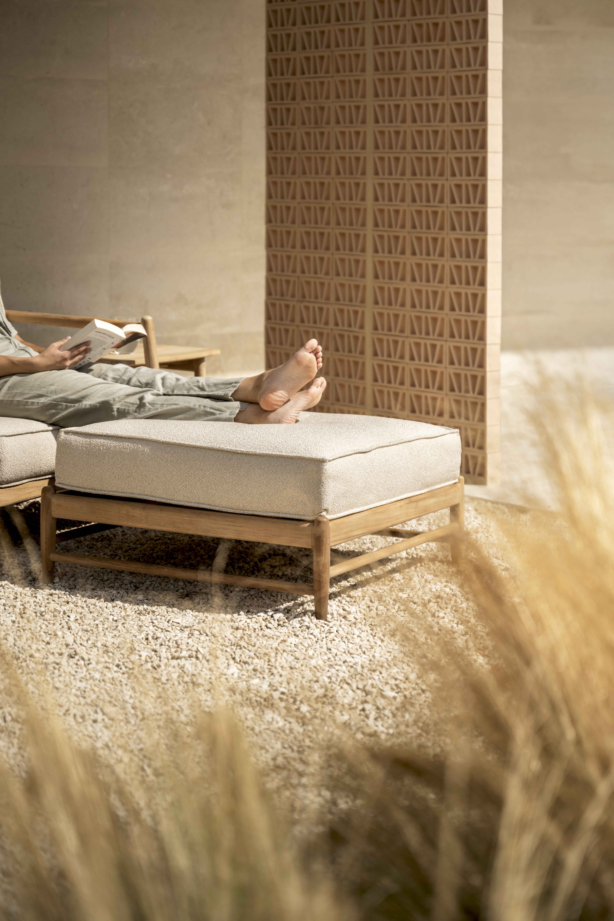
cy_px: 460
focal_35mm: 70
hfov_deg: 19.5
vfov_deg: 28.8
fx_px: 1791
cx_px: 307
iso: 100
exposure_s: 1/5000
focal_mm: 70
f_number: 2.8
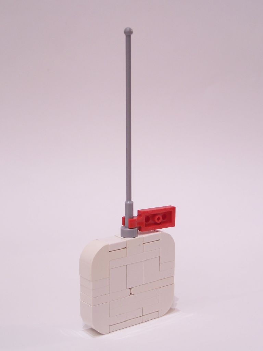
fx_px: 679
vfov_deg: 29.0
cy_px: 176
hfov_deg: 21.9
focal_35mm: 67
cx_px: 132
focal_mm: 11.1
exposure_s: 1/3
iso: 80
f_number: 3.2
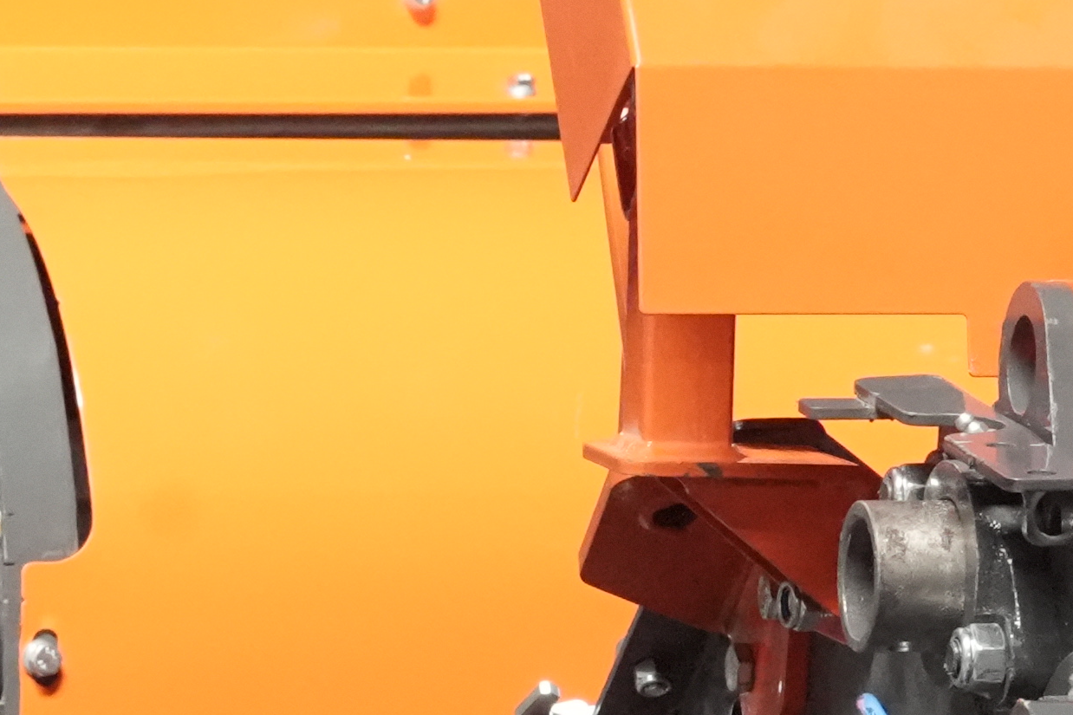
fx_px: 8433
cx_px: -259
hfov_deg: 7.2
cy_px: 1009
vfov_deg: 4.8
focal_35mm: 283
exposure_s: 1/250
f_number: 8
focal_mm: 50
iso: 8000
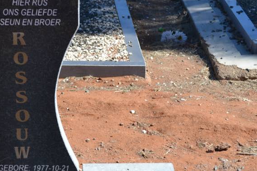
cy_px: 114
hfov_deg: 17.0
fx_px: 857
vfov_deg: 11.4
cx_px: 87
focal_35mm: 120
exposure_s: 1/125
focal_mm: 38
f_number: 5.6
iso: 125
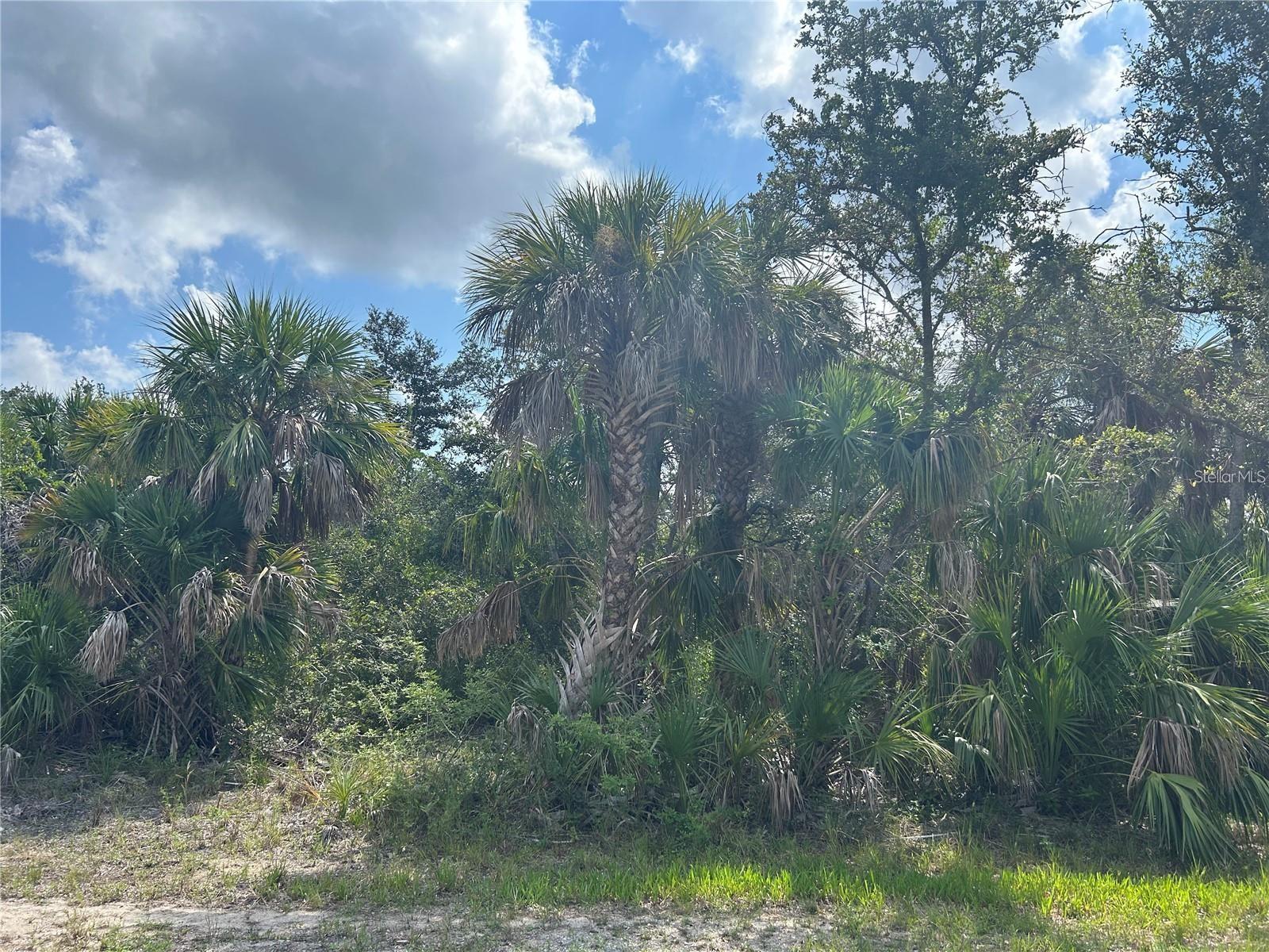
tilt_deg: +9.1
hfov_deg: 67.3
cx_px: 634
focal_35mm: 26
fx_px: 953
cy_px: 476
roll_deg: -0.9
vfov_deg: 53.1
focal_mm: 5.7
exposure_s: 1/4444
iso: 50
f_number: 1.5
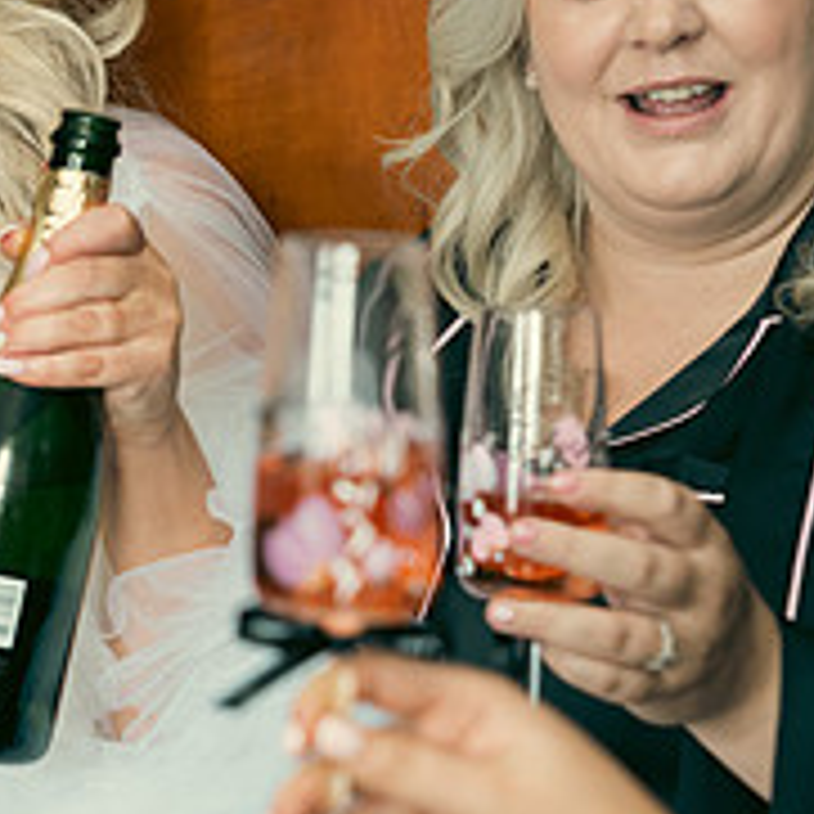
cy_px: 259
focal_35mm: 174
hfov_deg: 9.7
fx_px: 4629
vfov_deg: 10.0
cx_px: -445
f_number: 3.5
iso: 500
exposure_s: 1/160
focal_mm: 64
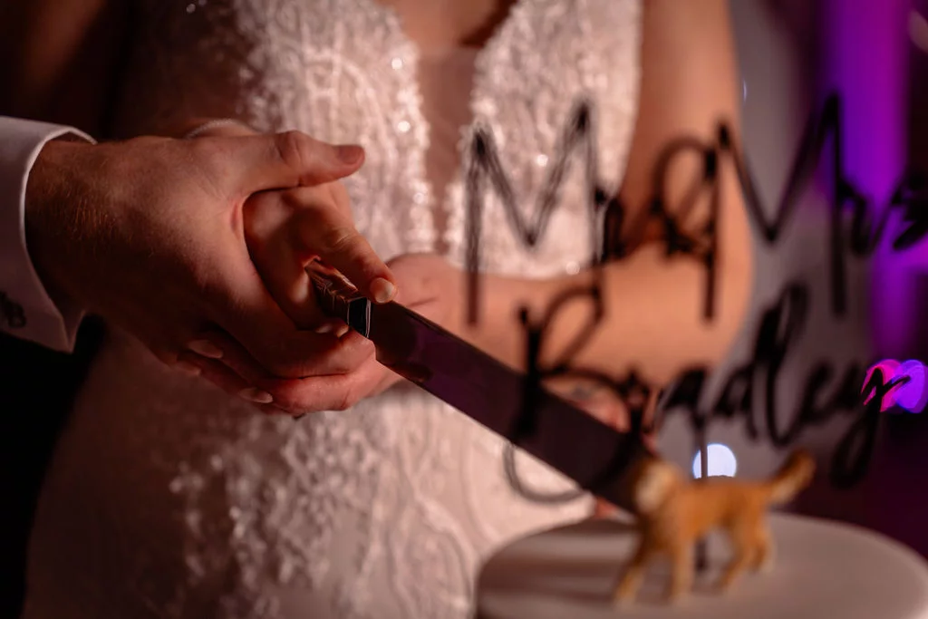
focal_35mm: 75
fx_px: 1933
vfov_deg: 18.2
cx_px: 464
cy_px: 310
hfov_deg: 27.0
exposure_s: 1/200
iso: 640
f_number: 2.8
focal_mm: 75
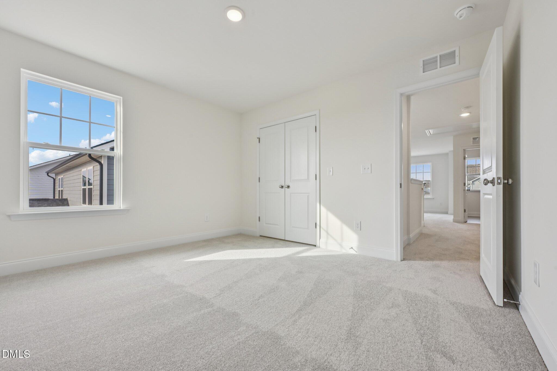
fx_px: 217
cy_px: 186
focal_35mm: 14
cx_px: 278
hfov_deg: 104.3
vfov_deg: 81.2
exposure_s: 1/40
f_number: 11
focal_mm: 14
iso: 160
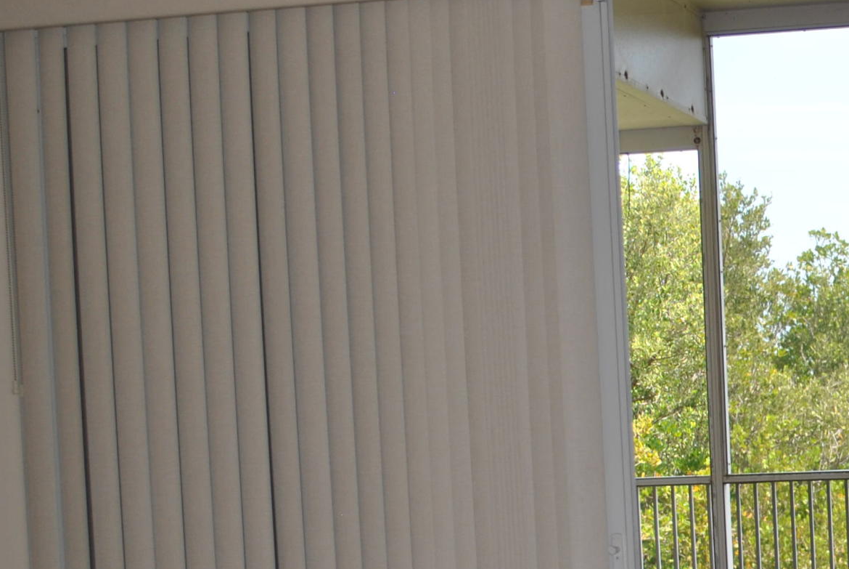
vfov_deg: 13.6
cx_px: 978
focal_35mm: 100
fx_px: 2361
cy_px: 466
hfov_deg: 19.4
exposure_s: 1/160
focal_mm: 26
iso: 100
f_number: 4.2
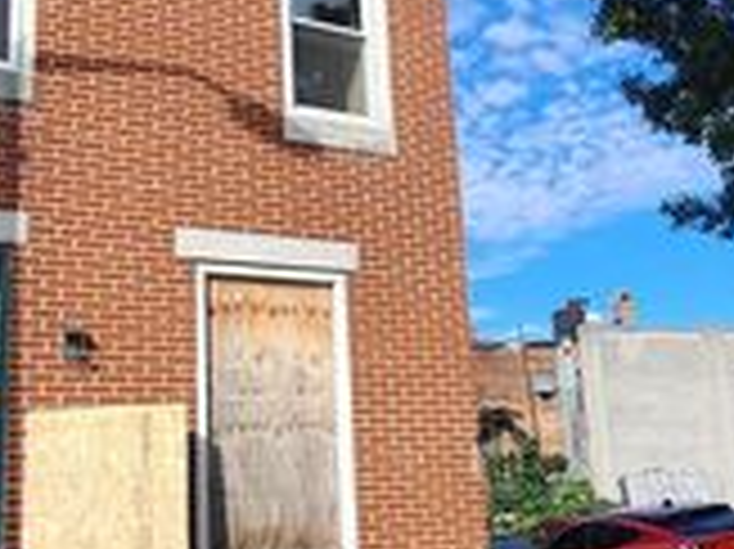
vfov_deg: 35.7
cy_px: 340
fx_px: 848
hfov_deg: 46.5
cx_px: 450
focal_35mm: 40
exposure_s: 1/1321
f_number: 2.2
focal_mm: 2.2
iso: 50
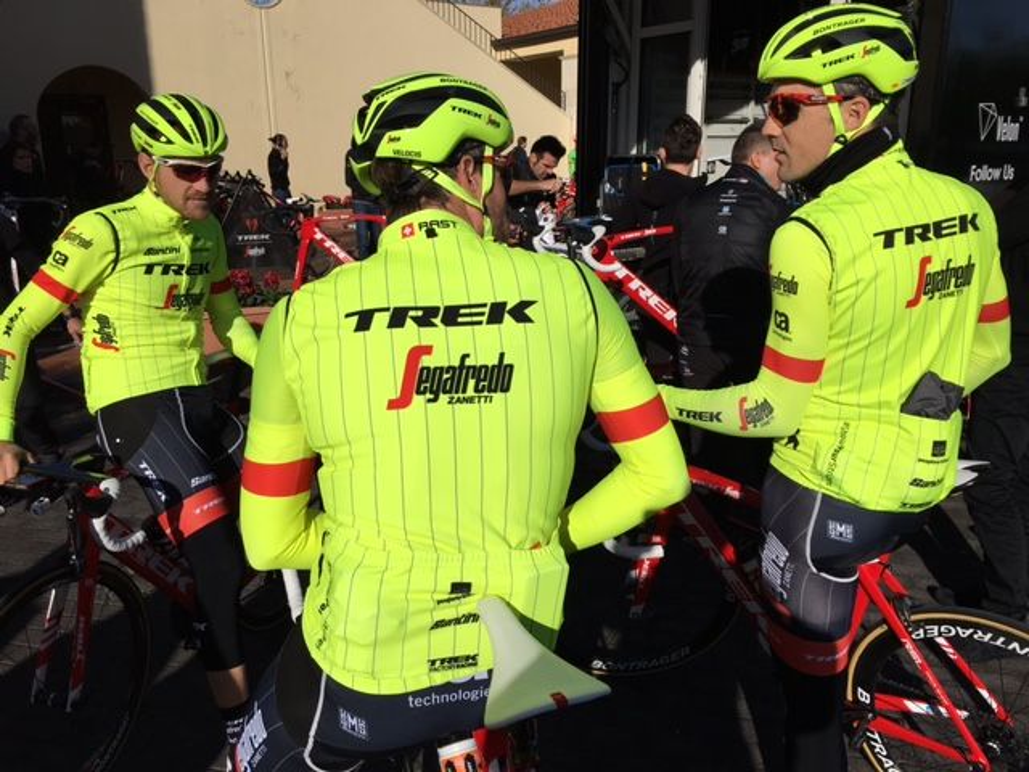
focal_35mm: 29
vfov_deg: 48.2
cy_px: 386
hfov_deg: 61.7
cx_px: 514
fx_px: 862
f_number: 2.2
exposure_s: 1/4274
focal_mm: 4.15
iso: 25
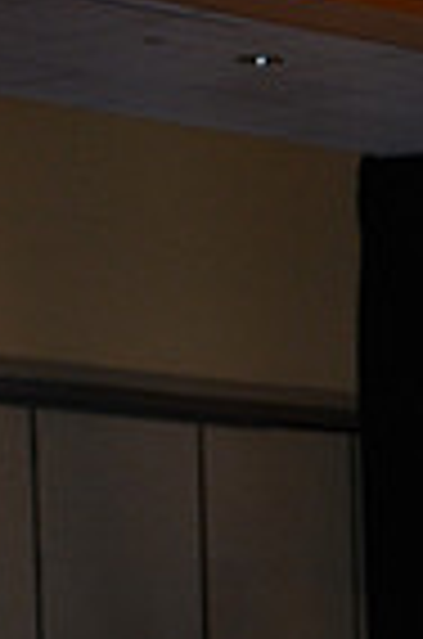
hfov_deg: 5.7
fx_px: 4197
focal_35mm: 237
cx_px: 758
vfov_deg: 8.3
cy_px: 1287
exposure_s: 1/200
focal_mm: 58
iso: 2000
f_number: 4.5
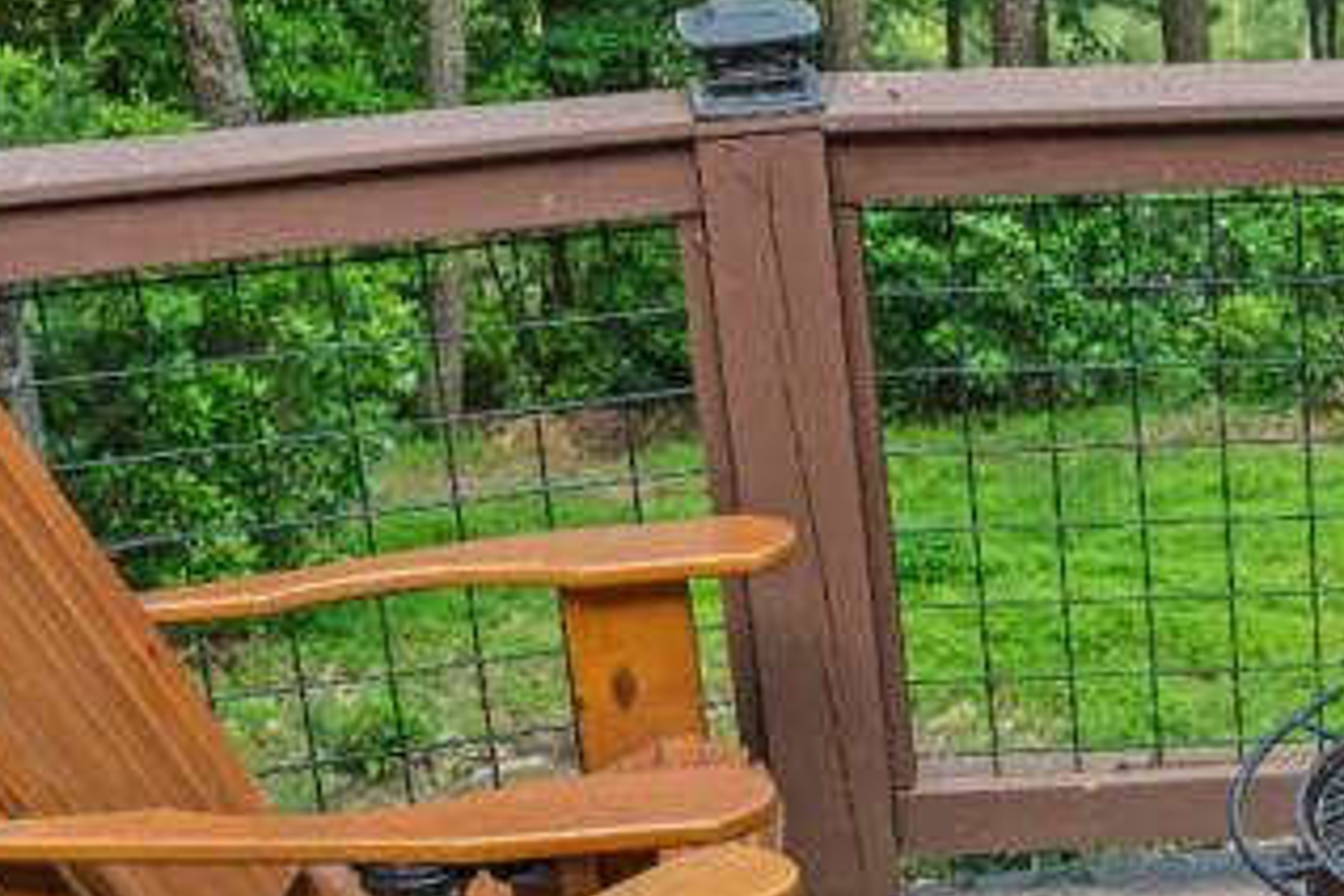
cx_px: 1598
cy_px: 735
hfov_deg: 19.6
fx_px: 3658
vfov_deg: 13.9
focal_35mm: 98
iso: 640
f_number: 8
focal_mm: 26
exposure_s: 1/60
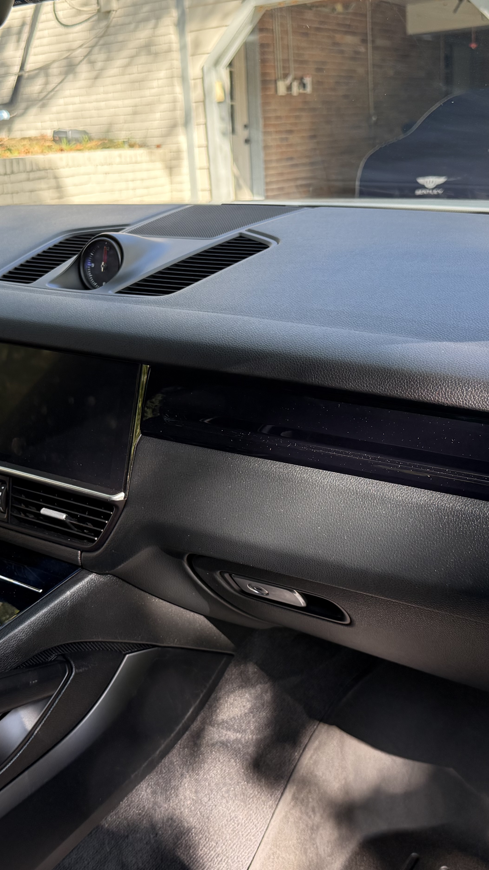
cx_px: 202
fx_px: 922
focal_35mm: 40
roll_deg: +3.9
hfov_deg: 29.6
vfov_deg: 50.4
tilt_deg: -14.2
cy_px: 393
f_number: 1.78
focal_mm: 6.76
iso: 160
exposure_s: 1/231
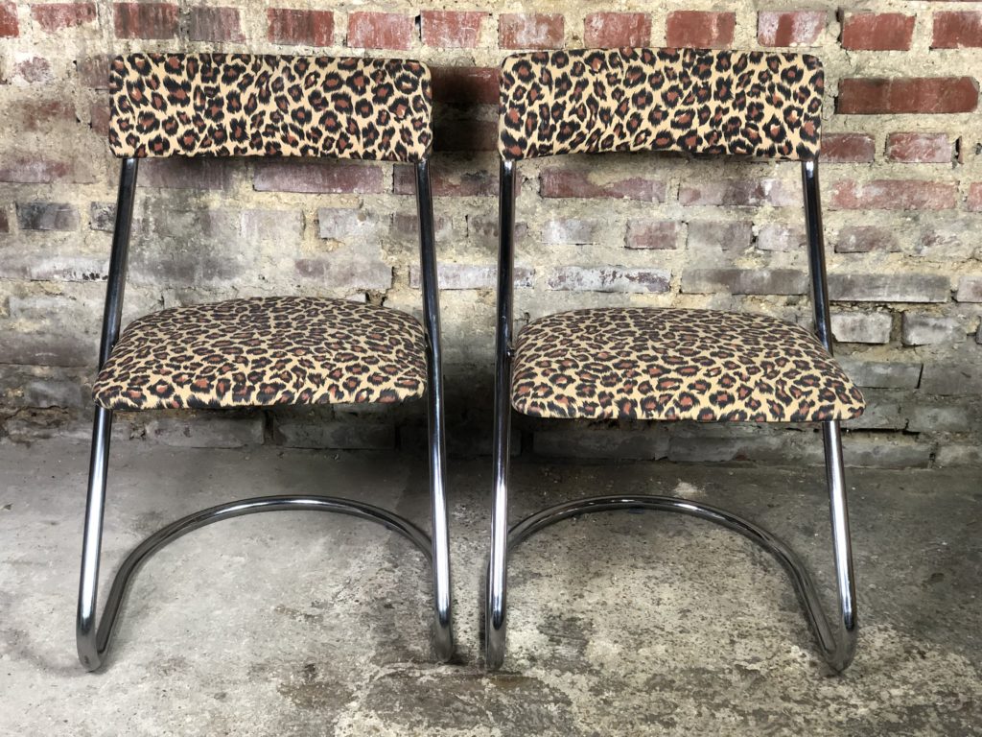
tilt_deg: -25.3
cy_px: 368
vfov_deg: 28.0
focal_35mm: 52
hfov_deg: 36.8
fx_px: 1475
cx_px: 491
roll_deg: -0.1
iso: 125
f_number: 2.4
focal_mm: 6
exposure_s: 1/25
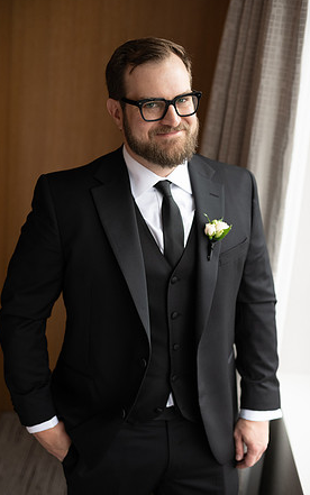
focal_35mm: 52
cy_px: 245
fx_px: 702
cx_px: 145
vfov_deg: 38.9
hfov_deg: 24.9
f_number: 2.8
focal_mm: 50
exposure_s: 1/200
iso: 1250
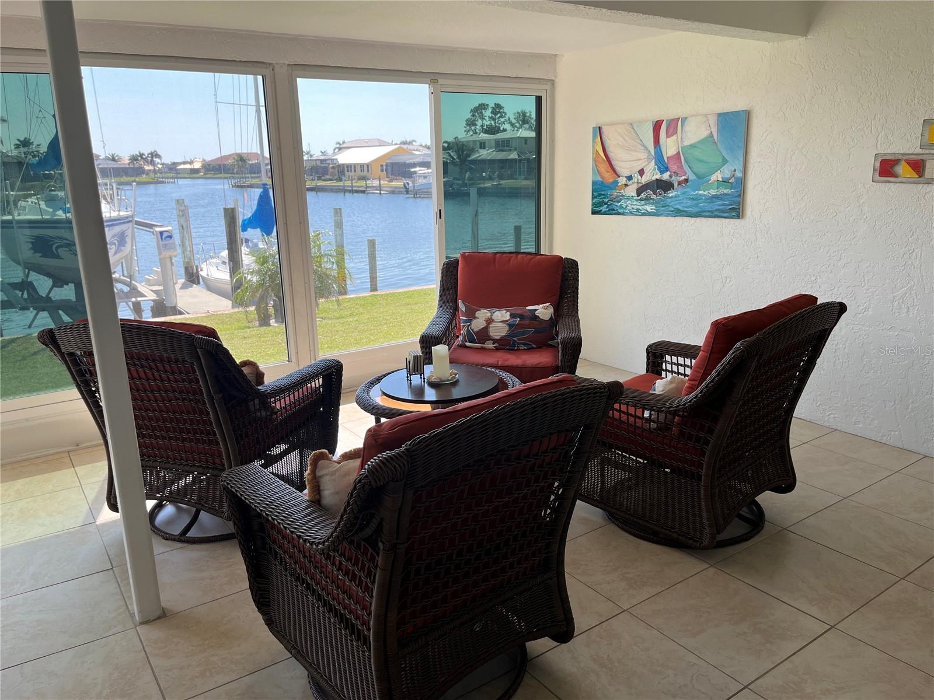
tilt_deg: -14.9
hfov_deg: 67.3
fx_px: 702
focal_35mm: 26
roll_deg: +1.4
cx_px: 467
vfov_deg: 53.1
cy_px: 350
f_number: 1.6
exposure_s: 1/566
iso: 50
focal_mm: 5.1
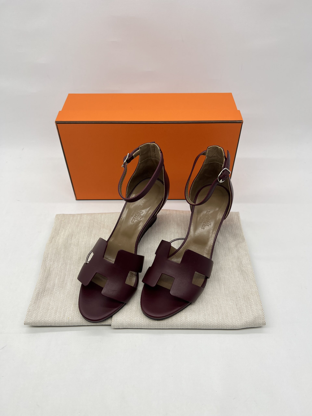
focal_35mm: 26
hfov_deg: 53.1
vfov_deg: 67.3
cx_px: 156
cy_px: 208
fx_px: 312
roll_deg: +0.4
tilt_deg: -43.7
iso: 40
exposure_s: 1/198
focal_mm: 5.7
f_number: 1.5
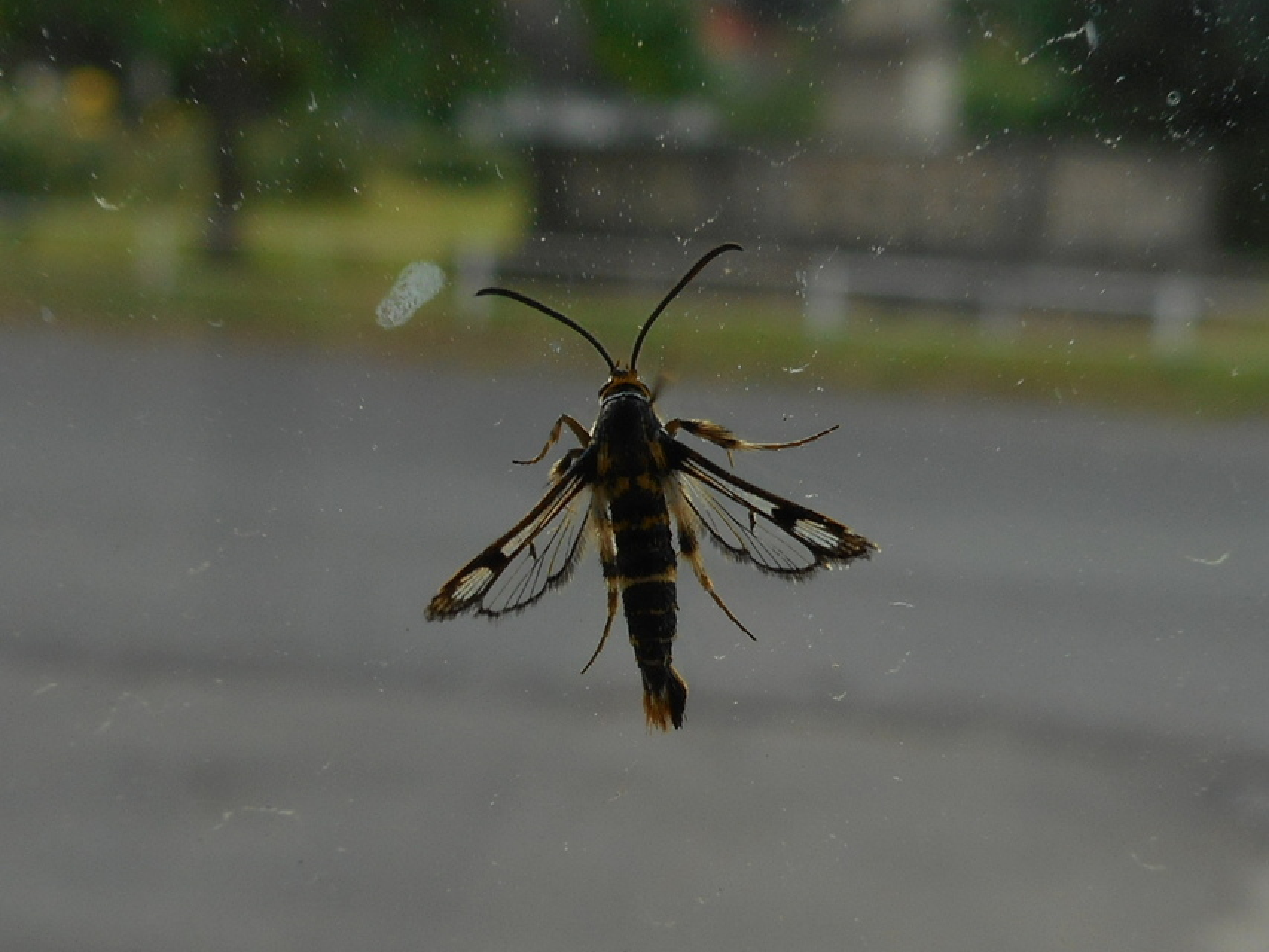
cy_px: 476
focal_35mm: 34
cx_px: 634
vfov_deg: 41.8
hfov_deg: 54.0
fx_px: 1247
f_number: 4.2
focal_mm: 6
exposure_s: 1/200
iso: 80
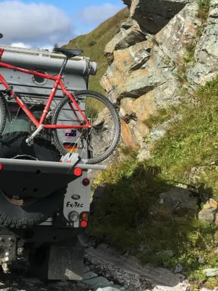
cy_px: 148
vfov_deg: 30.3
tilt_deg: -9.1
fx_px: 537
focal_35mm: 64
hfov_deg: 22.5
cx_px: 29
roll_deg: -1.1
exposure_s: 1/1451
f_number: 2.2
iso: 25
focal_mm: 4.15
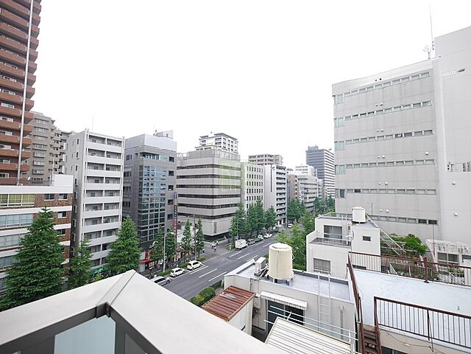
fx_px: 190
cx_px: 236
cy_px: 177
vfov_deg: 85.7
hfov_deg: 102.1
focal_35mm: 14
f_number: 4
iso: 160
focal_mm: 7
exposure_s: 1/400
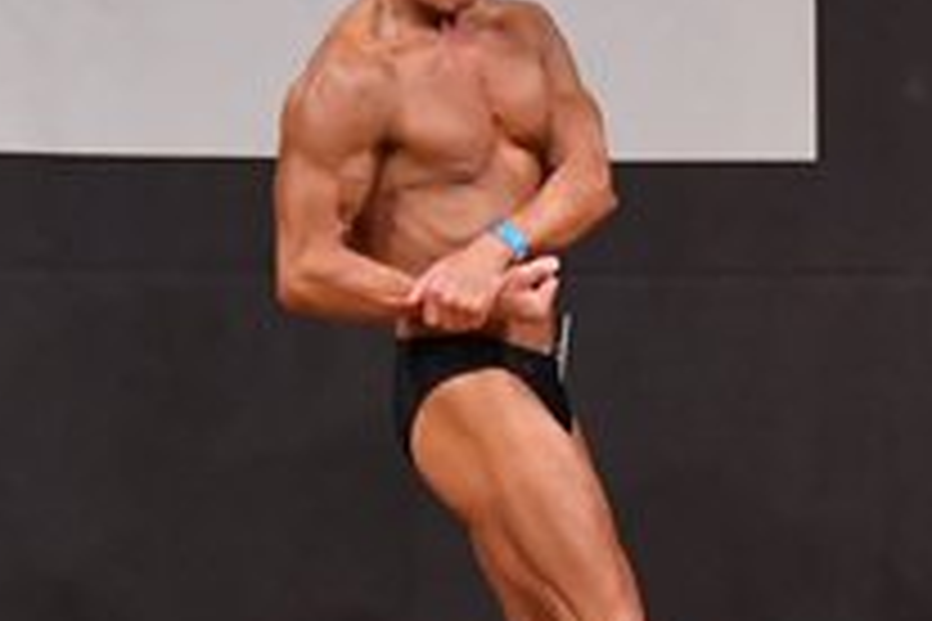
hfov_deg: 3.0
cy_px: 266
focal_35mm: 685
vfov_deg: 2.0
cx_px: 880
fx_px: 17733
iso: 5600
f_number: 5.6
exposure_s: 1/400
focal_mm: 122
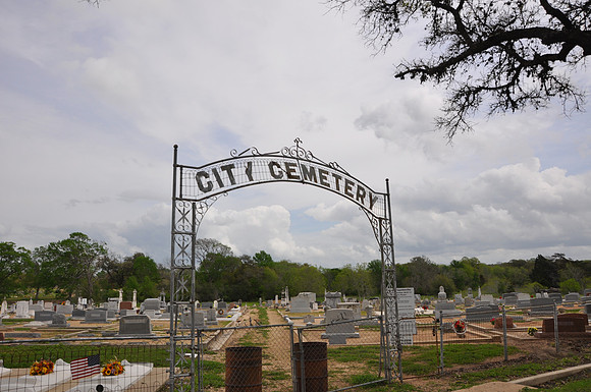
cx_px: 296
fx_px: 443
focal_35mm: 27
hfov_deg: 67.5
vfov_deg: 47.8
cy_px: 196
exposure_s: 1/250
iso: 200
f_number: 8
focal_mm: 18
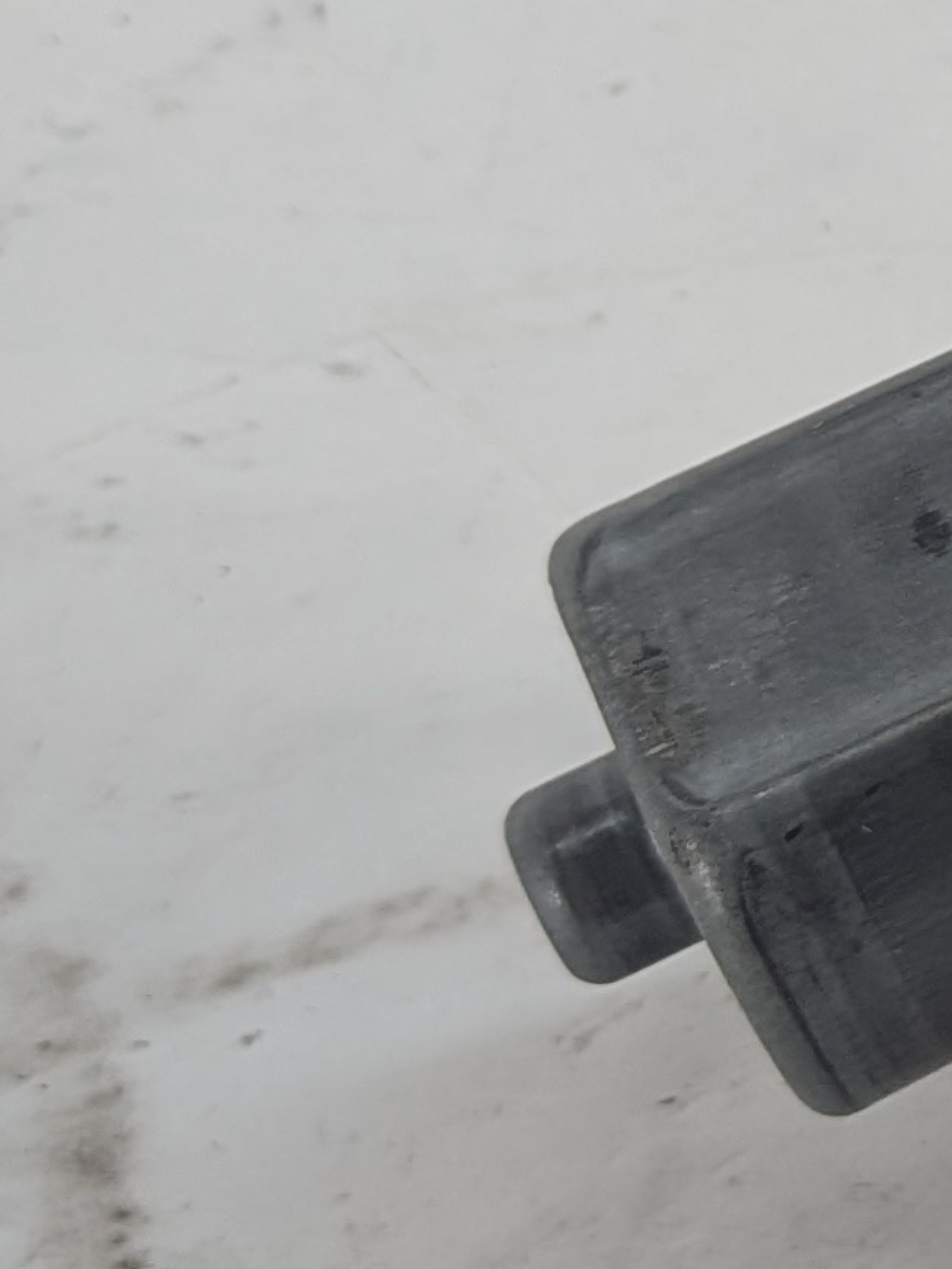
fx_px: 4178
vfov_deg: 17.2
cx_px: 1857
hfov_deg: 11.7
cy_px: 341
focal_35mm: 114
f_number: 1.7
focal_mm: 4.53
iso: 36
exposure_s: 1/197
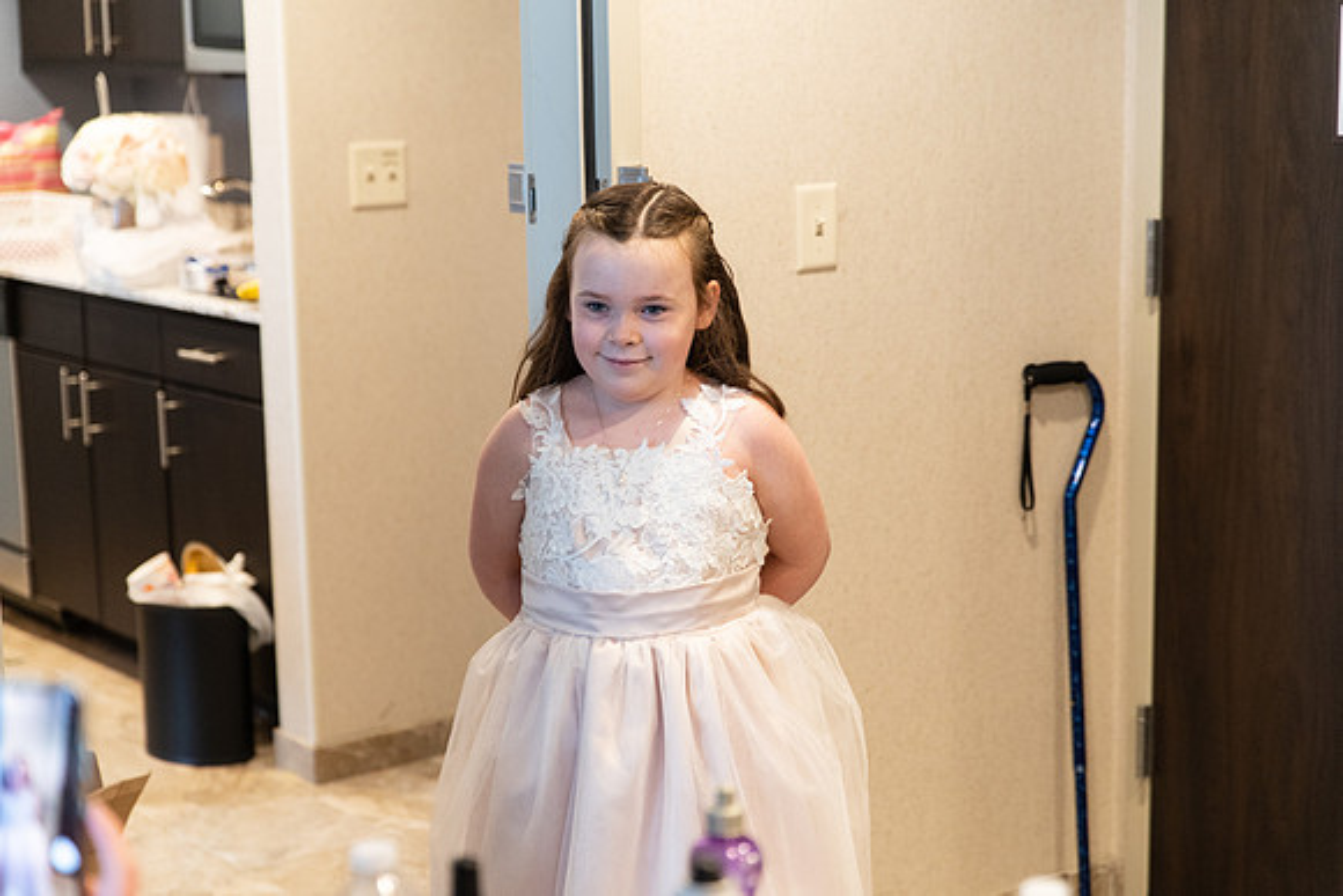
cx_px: 672
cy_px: 448
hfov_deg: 28.8
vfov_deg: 19.5
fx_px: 2612
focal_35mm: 70
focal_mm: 70
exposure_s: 1/320
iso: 2000
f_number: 2.8
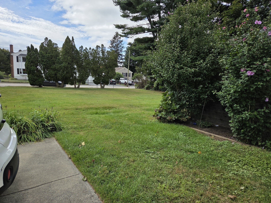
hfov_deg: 73.9
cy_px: 102
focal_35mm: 23
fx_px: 180
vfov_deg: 58.9
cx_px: 136
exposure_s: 1/5699
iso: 80
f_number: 1.8
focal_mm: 5.4
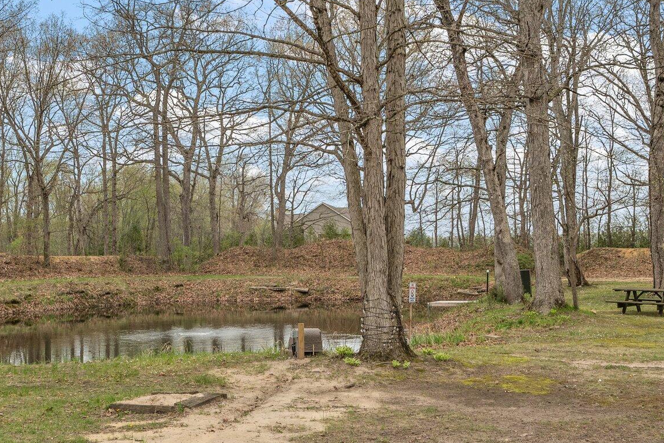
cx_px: 310
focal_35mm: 48
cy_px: 258
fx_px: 885
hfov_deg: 41.1
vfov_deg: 28.0
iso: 400
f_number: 9
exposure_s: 1/80
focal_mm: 18
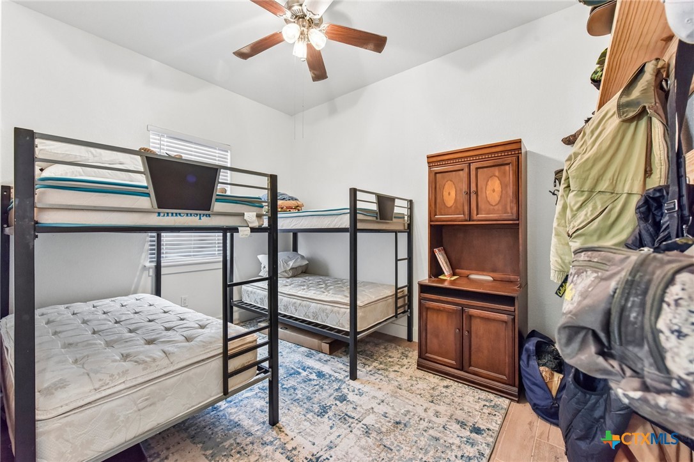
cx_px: 347
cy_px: 231
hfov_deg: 104.3
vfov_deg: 81.2
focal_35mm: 14
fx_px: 270
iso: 1400
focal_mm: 14
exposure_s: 1/15
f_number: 8
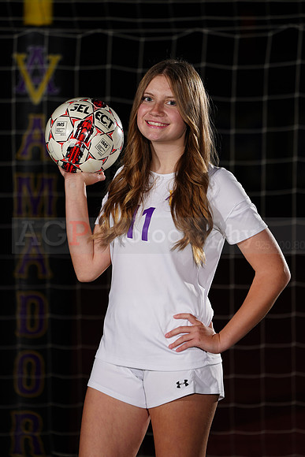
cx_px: 152
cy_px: 228
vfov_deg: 5.8
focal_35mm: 355
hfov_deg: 3.9
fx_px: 4508
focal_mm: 355
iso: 200
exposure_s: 1/200
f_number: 7.1
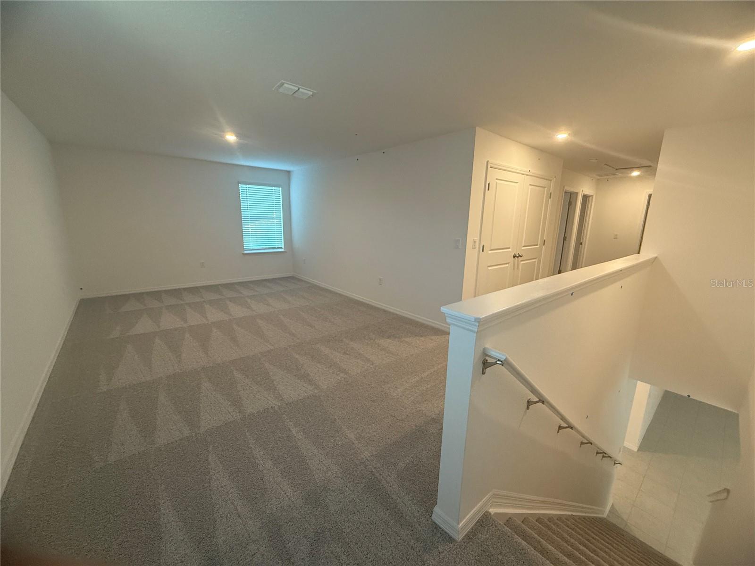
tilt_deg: -11.1
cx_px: 378
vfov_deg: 85.7
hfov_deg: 102.1
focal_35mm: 14
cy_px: 283
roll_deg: -1.5
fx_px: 305
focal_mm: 2.22
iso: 250
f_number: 2.2
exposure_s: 1/60
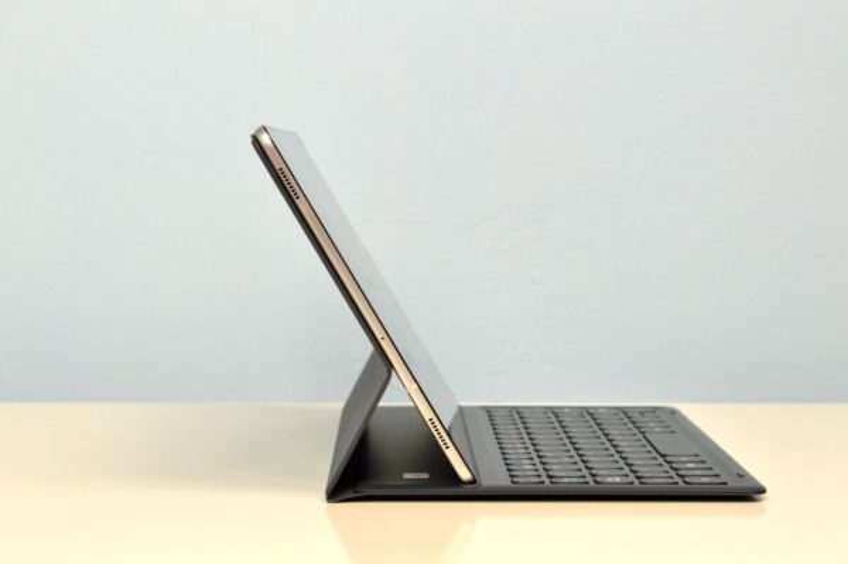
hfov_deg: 24.6
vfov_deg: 16.5
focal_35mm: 82
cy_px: 282
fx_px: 1942
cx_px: 424
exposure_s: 1/25
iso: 1600
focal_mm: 55
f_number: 10
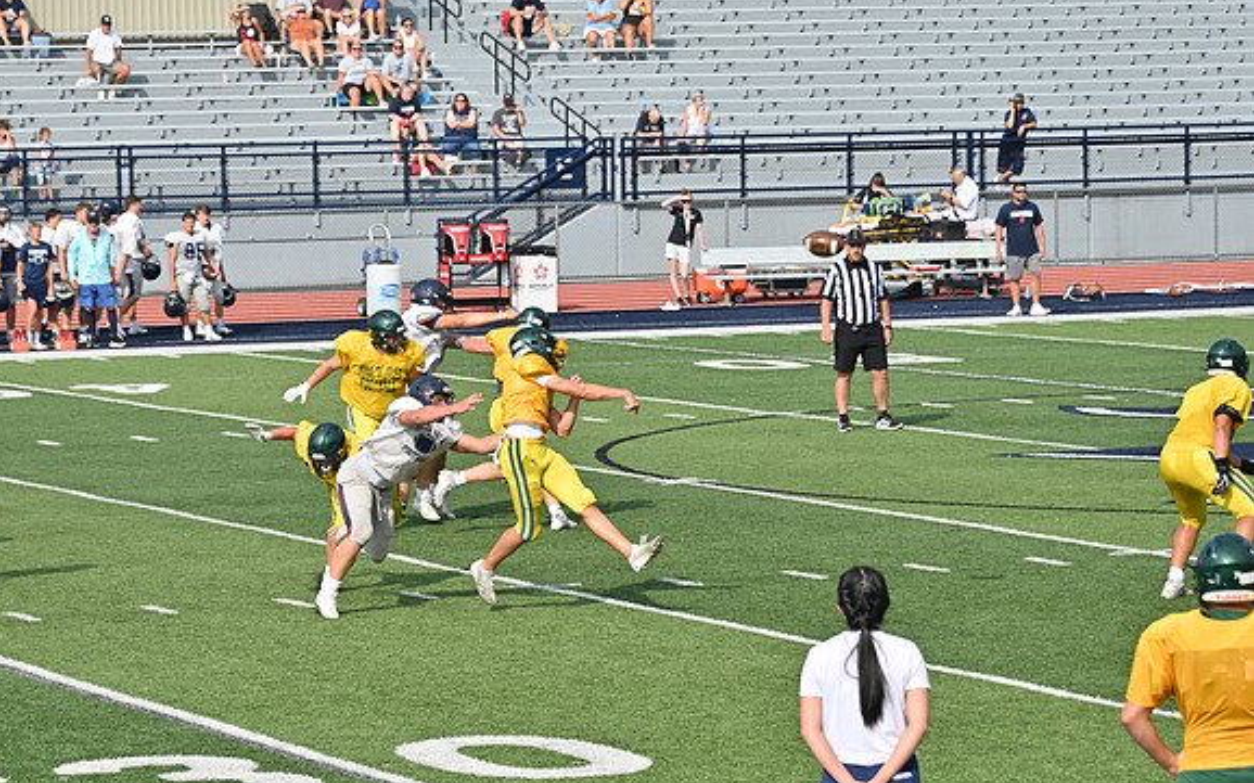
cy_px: 374
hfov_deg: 12.2
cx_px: 627
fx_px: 5877
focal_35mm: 172
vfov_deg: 7.6
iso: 100
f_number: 5.3
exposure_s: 1/800
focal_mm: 112
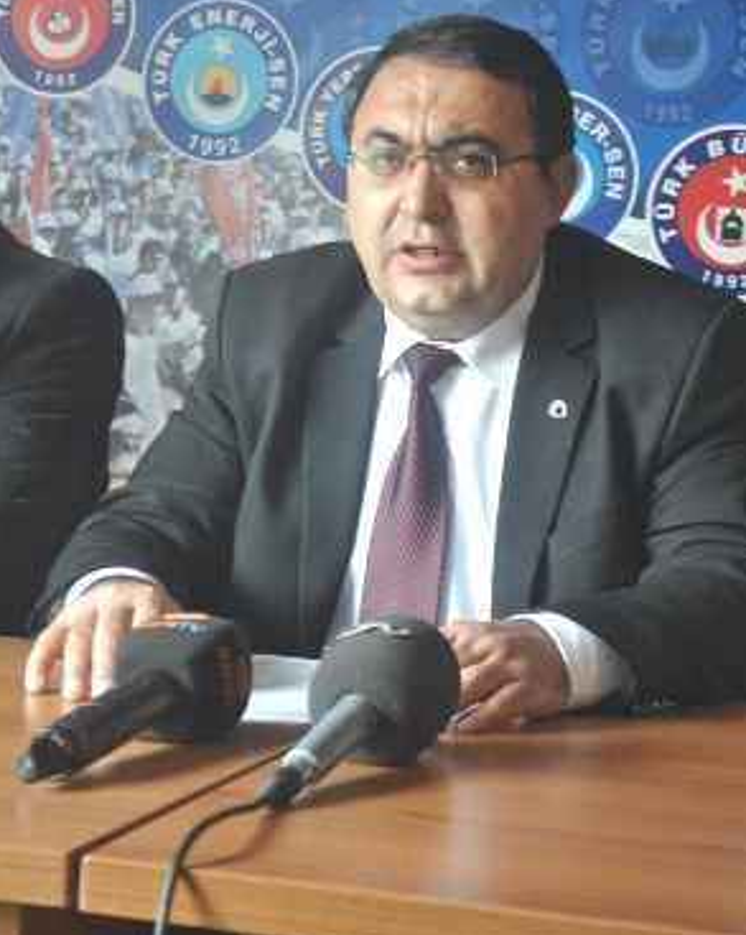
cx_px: 369
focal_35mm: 95
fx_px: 2613
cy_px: 380
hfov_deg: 16.2
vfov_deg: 20.3
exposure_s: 1/60
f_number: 5.6
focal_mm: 55
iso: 800
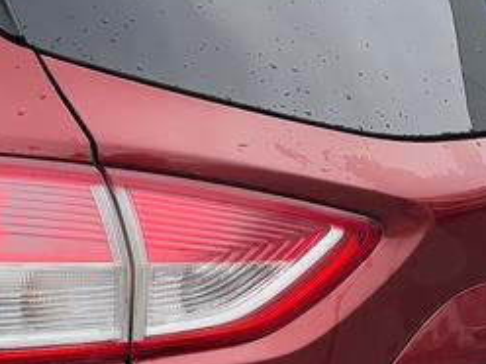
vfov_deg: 11.0
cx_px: -412
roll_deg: +1.7
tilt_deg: -8.4
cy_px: 256
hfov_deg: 13.2
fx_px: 1881
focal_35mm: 134
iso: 50
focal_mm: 5.96
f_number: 1.6
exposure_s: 1/1517
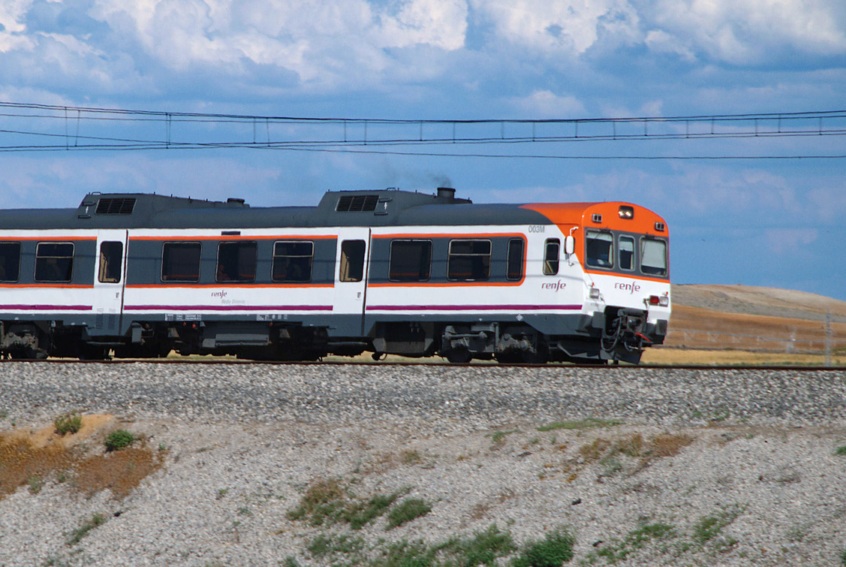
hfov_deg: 6.0
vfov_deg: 4.0
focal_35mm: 345
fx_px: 8116
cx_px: 308
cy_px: 303
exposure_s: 1/640
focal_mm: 135
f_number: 5.6
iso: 100
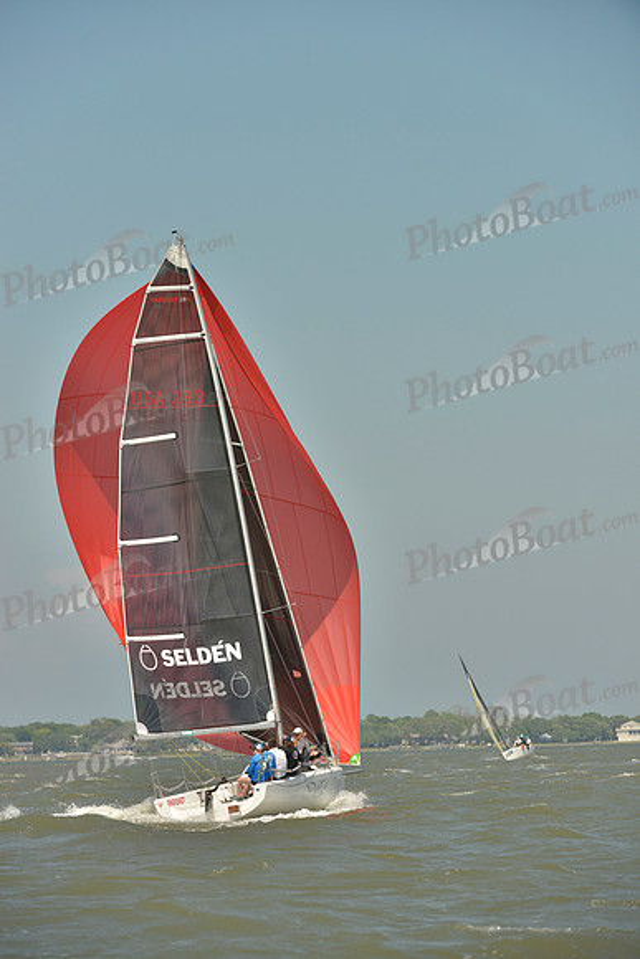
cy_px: 480
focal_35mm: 200
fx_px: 5330
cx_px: 320
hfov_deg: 6.9
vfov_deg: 10.3
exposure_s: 1/1600
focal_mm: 200
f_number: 7.1
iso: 280
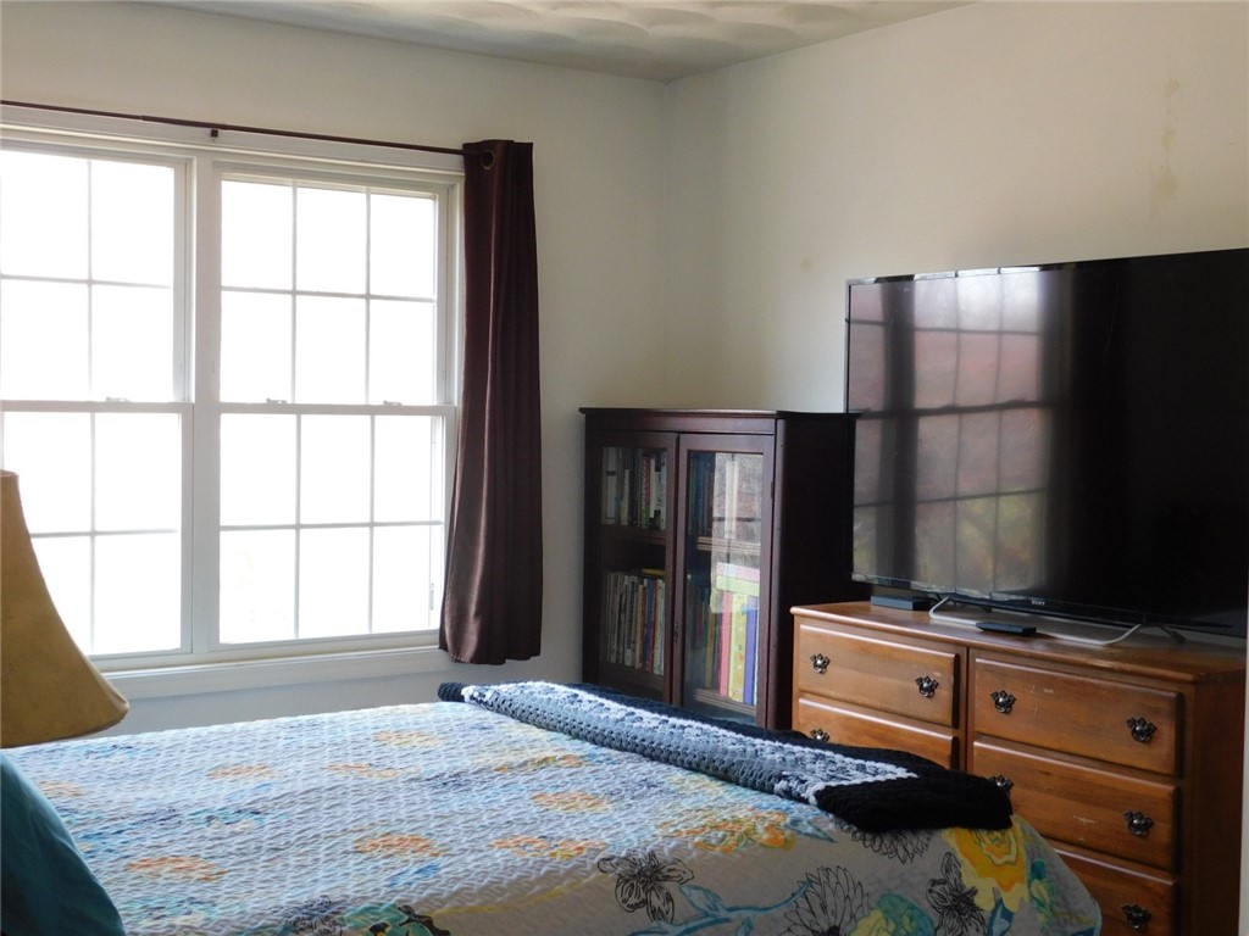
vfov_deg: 32.2
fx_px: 1624
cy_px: 468
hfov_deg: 42.1
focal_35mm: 45
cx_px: 624
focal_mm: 8
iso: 220
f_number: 3.7
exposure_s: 1/30
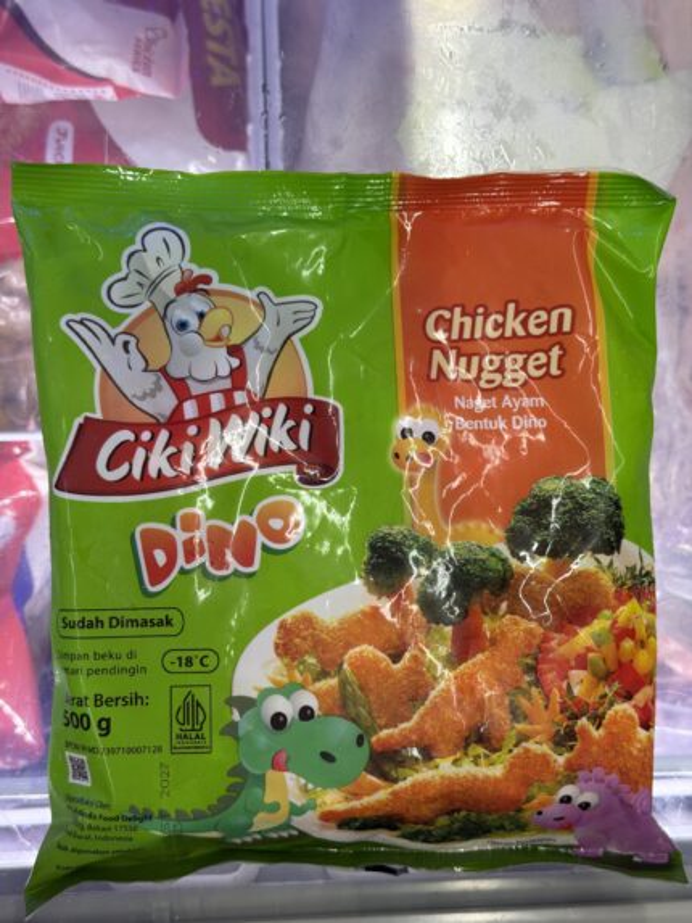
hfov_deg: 30.3
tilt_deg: -77.9
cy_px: 462
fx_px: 1279
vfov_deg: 39.6
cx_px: 346
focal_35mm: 48
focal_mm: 6.76
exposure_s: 1/136
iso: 100
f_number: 1.78
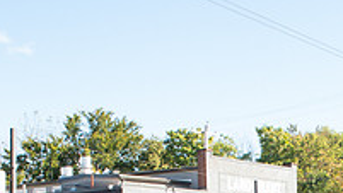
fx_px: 891
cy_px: 347
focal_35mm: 98
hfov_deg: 21.1
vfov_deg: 11.5
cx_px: 335
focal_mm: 24
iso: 800
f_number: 11
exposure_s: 1/200
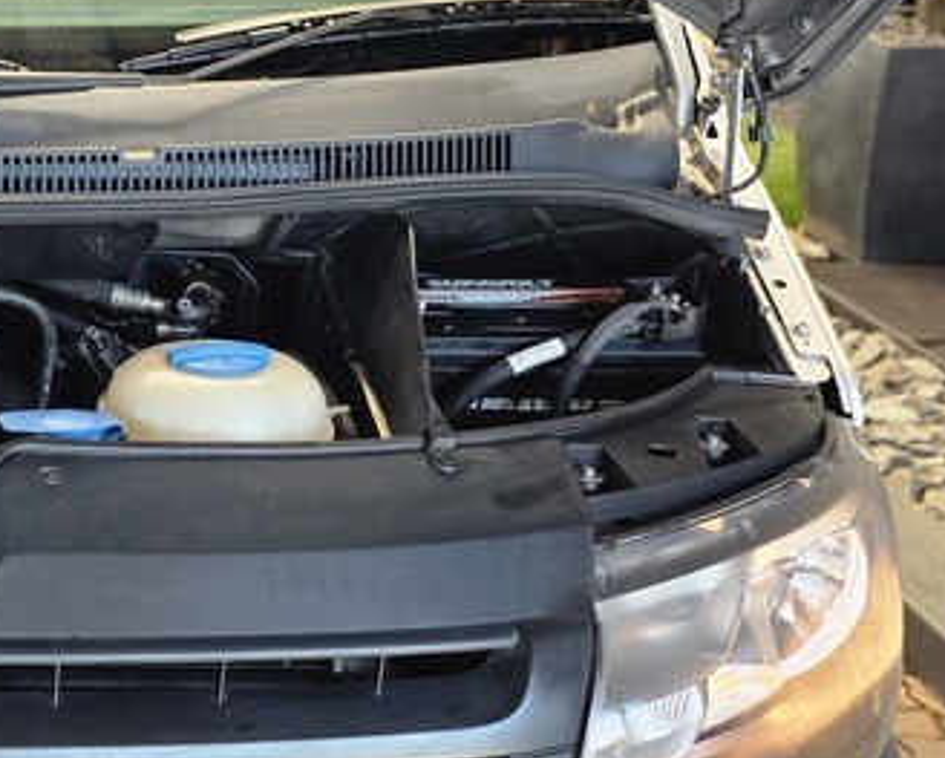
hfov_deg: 24.8
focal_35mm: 70
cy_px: 372
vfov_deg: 21.9
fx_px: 1960
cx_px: -158
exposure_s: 1/180
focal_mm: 6.25
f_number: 1.7
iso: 80
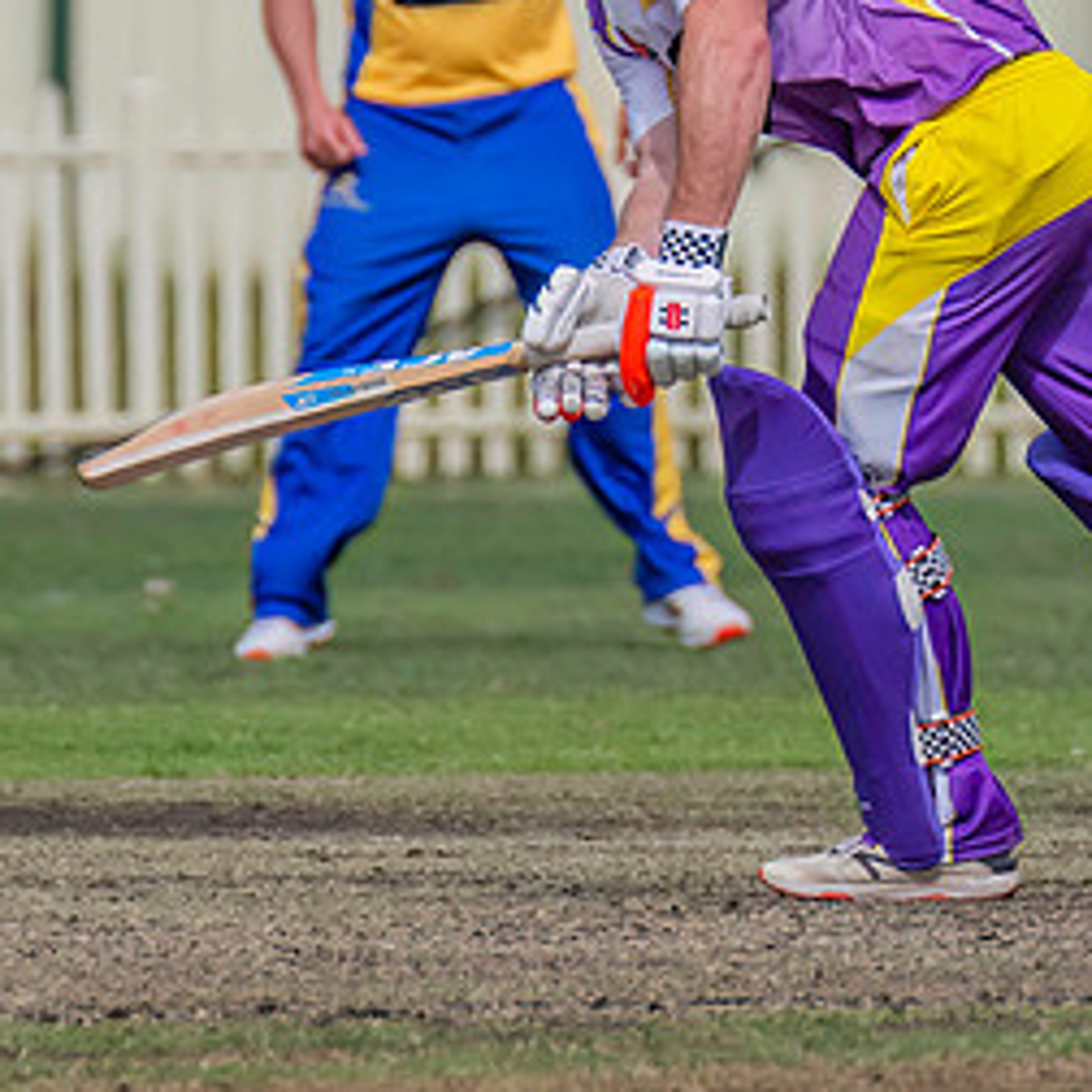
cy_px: 190
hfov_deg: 1.3
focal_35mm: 1400
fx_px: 49966
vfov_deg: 1.3
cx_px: 1183
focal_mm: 460
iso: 800
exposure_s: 1/2500
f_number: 8
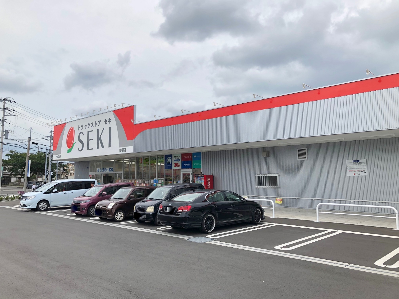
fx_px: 323
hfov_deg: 63.4
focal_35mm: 28
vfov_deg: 49.7
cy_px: 150
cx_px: 200
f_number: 1.8
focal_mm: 3.99
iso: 20
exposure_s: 1/1171
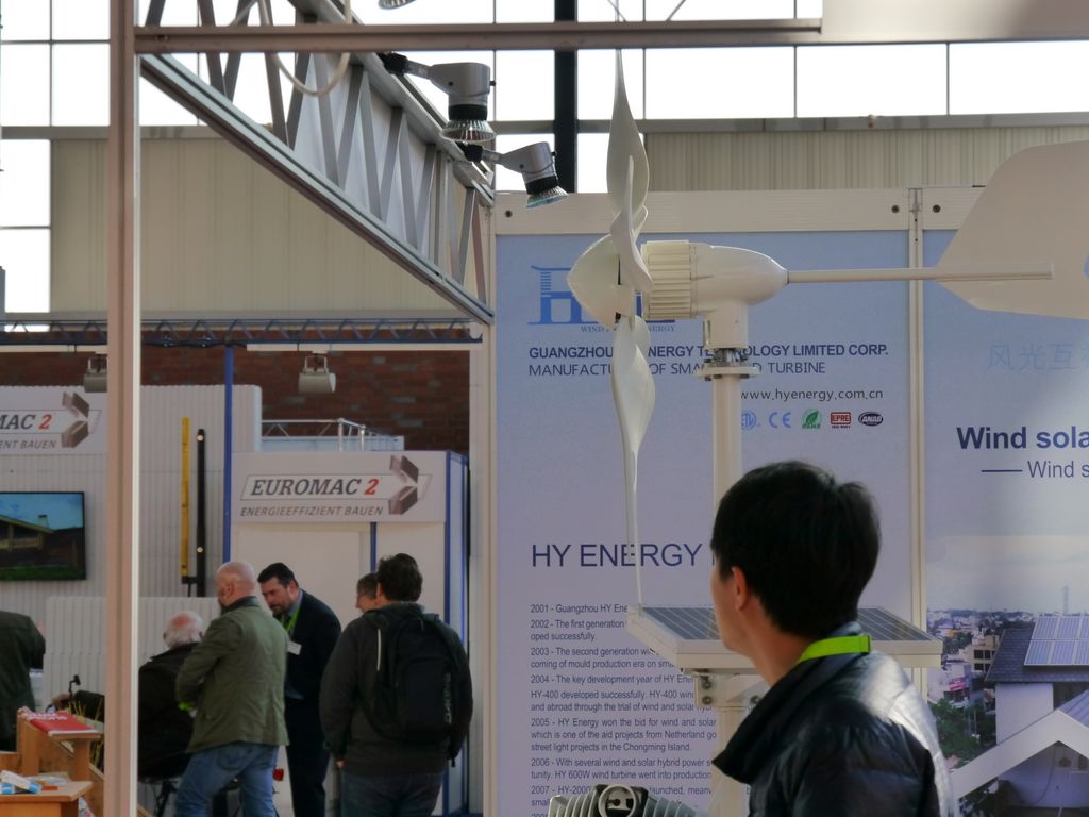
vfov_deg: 16.1
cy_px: 408
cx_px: 544
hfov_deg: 21.3
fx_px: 2894
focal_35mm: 92
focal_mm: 46
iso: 640
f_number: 6.3
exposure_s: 1/250
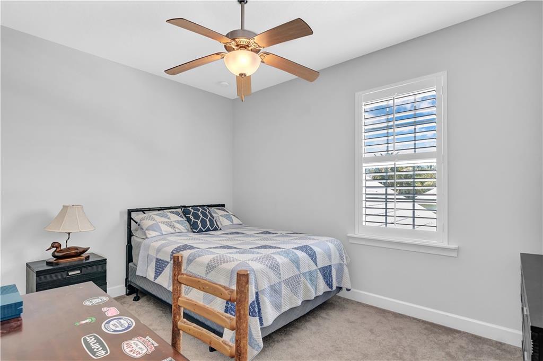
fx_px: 260
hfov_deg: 92.5
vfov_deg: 69.6
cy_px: 180
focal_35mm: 17
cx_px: 272
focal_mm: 11.5
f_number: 5.6
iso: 320
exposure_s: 1/13
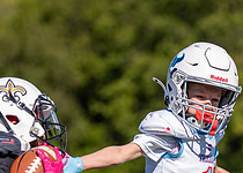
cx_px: 220
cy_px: 180
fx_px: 2843
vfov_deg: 3.5
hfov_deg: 4.9
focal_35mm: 412
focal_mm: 127
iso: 100
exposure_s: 1/2000
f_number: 2.8
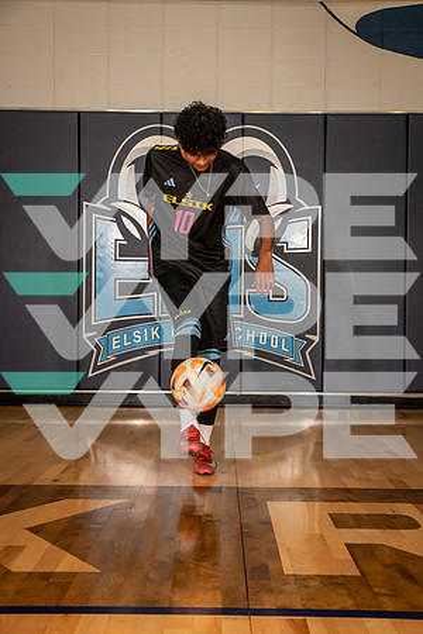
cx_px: 212
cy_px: 317
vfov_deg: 41.1
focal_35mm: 48
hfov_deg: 28.1
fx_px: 846
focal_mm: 48
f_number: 6.3
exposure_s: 1/320
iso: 800
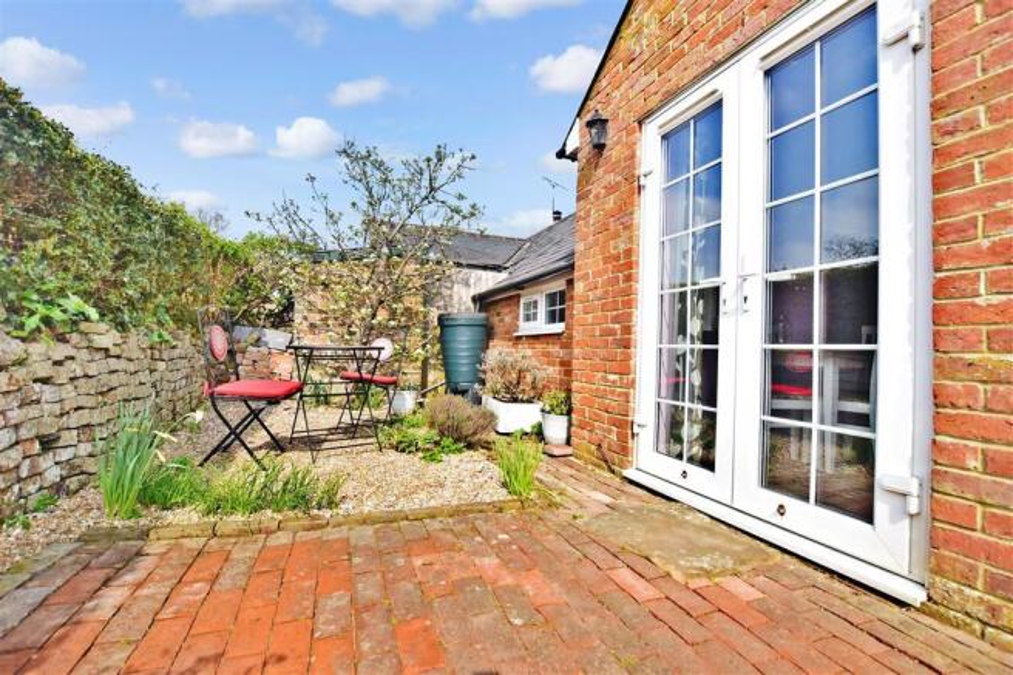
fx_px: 464
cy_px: 338
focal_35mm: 16
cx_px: 506
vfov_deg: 72.0
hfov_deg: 95.0
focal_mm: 11
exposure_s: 1/640
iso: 400
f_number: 8
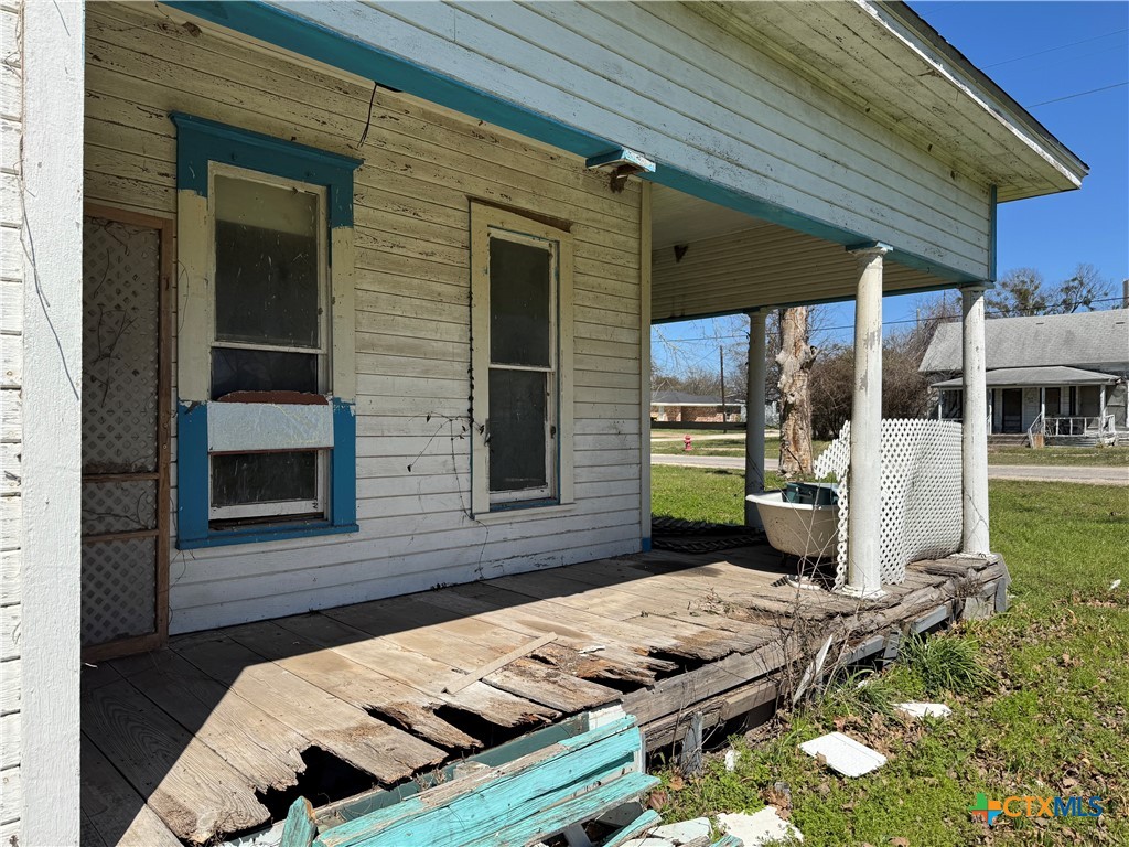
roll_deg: -0.2
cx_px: 564
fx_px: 783
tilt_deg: -1.4
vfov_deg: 56.8
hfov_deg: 71.6
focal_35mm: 24
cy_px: 424
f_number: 1.78
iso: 80
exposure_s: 1/4950
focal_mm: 6.76
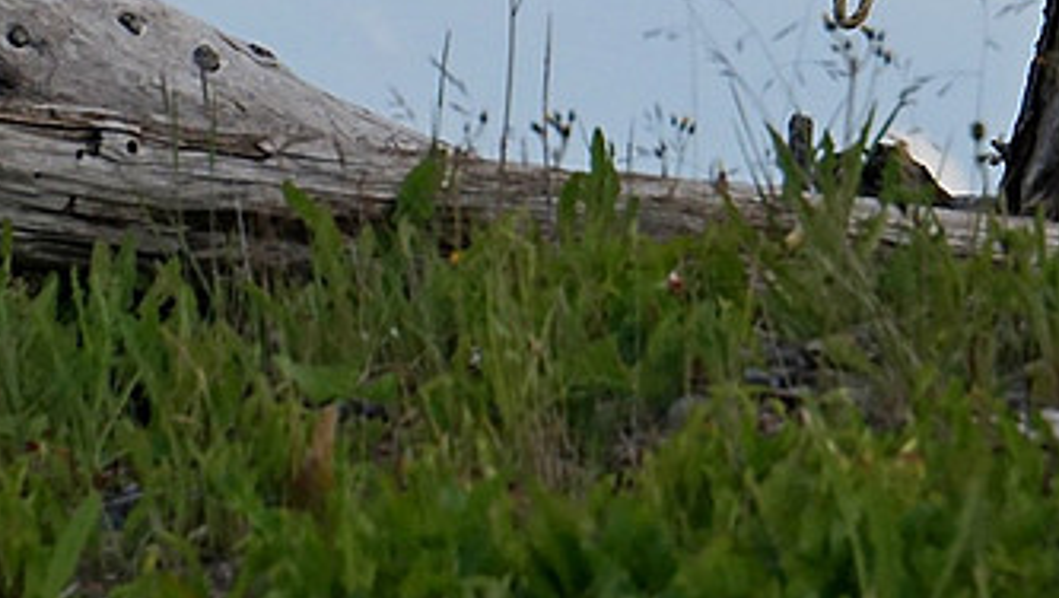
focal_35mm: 792
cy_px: -204
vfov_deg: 1.5
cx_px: 433
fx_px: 22259
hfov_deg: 2.7
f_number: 13
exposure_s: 1/640
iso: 800
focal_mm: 210
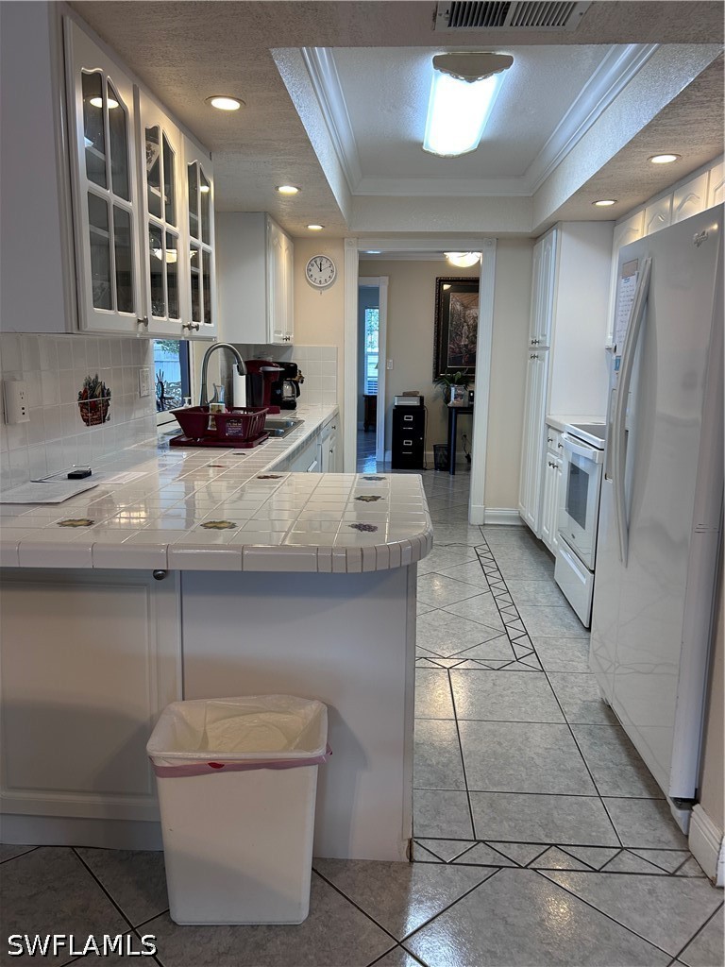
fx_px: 726
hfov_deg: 53.1
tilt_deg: -10.0
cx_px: 362
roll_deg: -1.1
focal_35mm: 26
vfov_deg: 67.3
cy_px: 484
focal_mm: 5.7
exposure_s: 1/120
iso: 80
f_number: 1.5
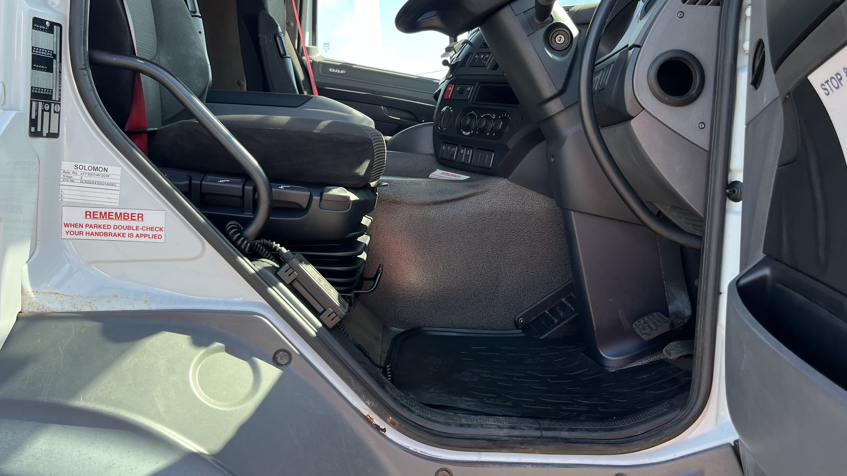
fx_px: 719
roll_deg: -1.0
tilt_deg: -4.4
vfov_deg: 36.6
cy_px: 193
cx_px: 439
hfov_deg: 61.0
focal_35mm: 32
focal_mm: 5.1
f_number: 1.6
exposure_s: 1/257
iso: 40
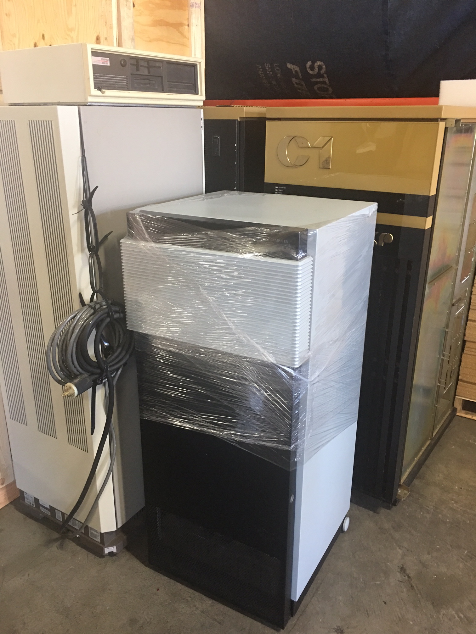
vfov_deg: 61.7
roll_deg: +0.5
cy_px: 317
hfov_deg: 48.2
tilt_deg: -20.3
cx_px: 238
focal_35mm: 29
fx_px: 532
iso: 80
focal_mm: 4.15
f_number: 2.2
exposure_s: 1/15
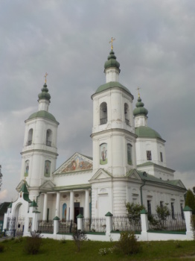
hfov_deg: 46.7
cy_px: 130
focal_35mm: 30
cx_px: 98
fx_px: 226
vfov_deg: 60.0
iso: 125
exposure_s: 1/1000
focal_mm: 4.1
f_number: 3.3
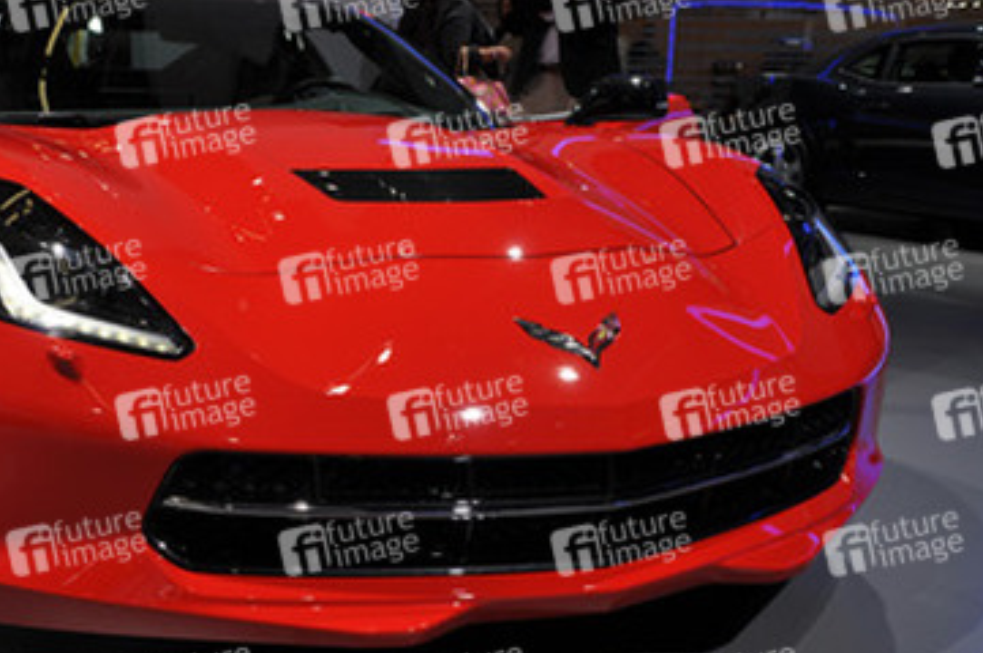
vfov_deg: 29.8
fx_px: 1228
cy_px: 340
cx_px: 385
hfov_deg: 43.4
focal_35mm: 45
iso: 200
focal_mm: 24
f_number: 6.3
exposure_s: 1/160
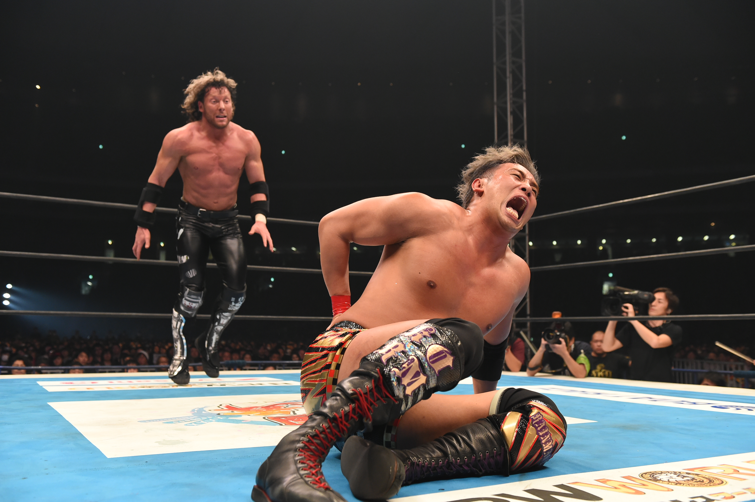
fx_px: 712
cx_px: 378
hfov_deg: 55.8
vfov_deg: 38.8
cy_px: 251
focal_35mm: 34
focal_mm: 34
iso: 3200
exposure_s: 1/640
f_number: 5
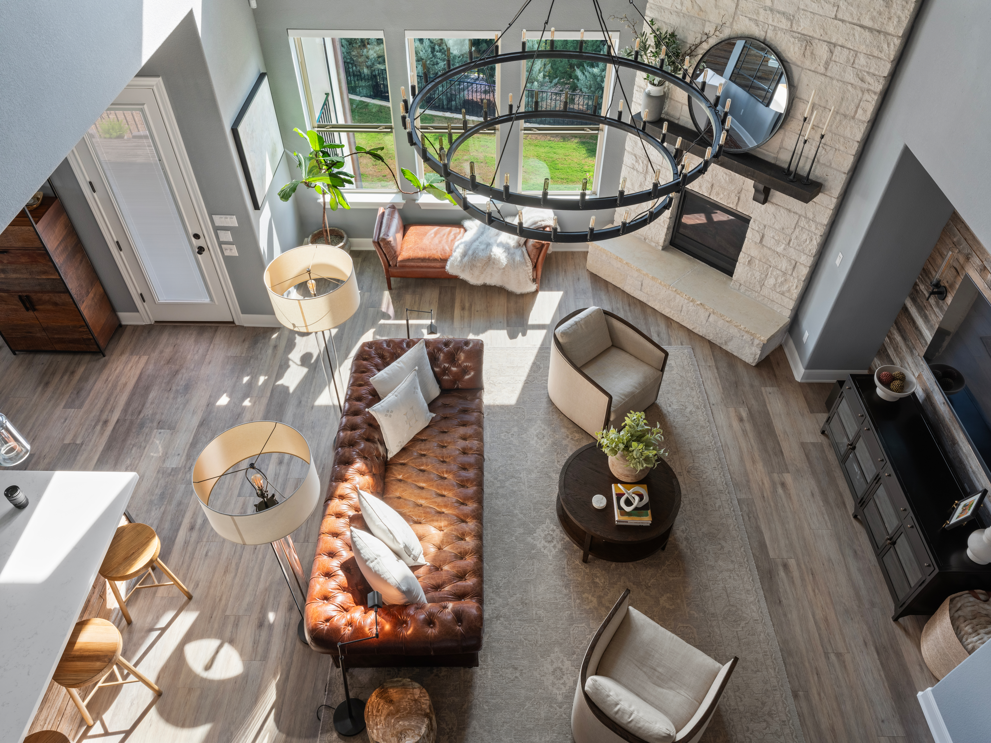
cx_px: 496
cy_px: 372
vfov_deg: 56.8
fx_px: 687
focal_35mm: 24
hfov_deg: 71.6
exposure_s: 1/4
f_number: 13
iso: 400
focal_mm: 30.8
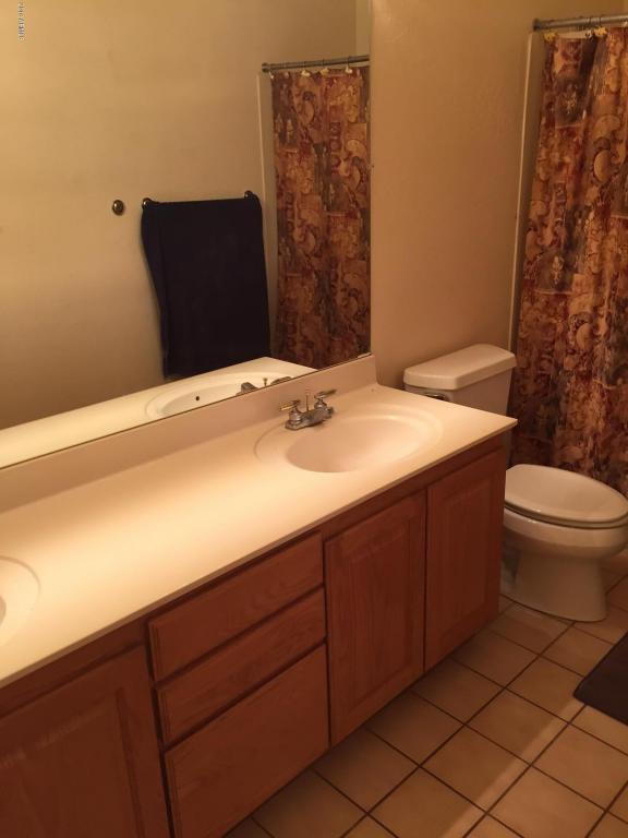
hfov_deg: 48.2
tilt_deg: -23.2
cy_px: 419
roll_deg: +1.3
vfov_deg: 61.7
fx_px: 701
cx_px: 314
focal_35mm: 29
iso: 64
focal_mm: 4.15
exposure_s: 1/30
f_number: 2.2
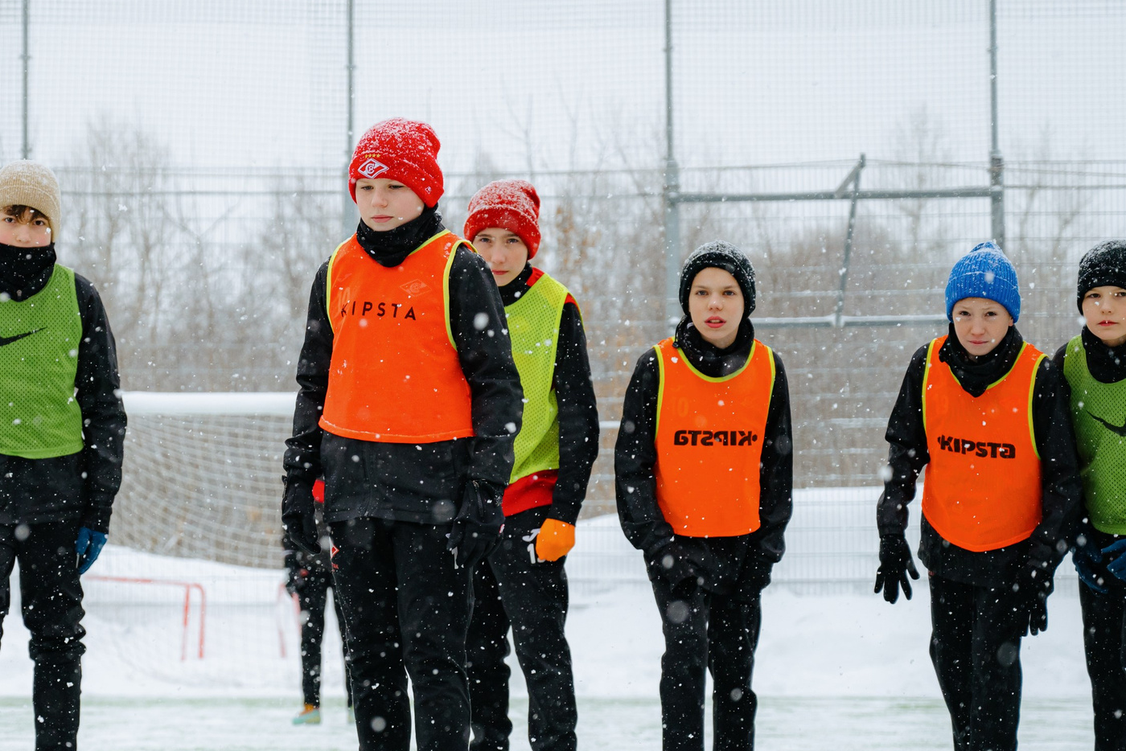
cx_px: 257
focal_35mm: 117
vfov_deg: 11.7
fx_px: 3660
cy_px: 485
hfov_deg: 17.4
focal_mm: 64
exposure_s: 1/640
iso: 400
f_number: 4
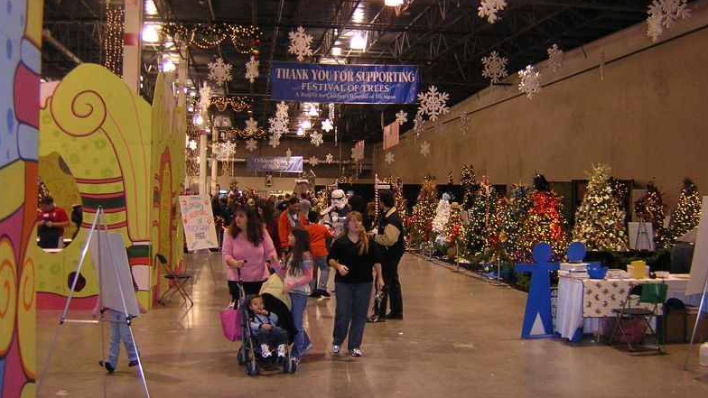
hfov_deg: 50.5
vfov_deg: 29.6
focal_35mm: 40
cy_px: 151
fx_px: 751
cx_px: 352
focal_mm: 4.7
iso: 400
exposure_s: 1/60.1
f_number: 2.6
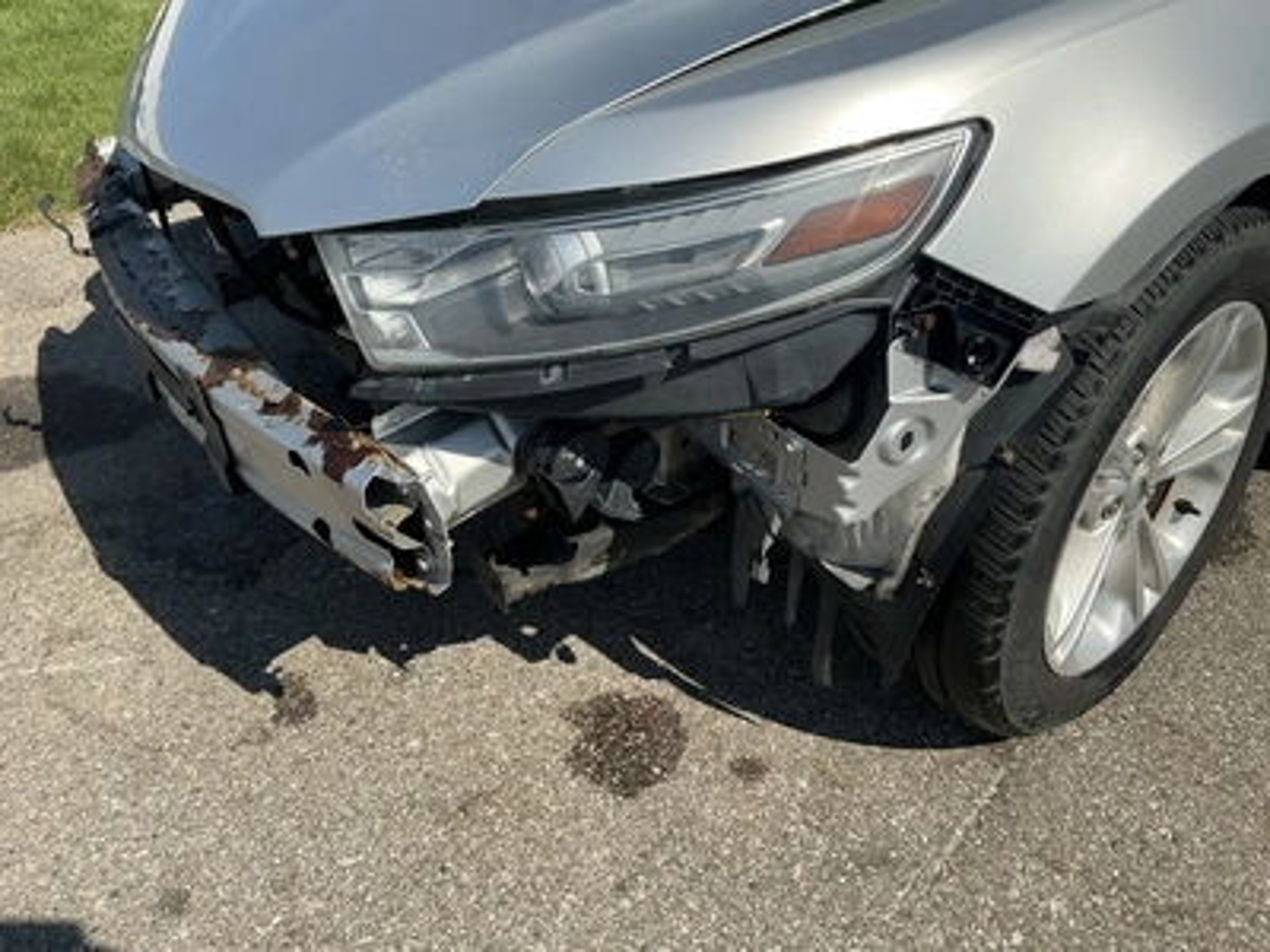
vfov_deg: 49.7
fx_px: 1027
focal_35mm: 28
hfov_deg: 63.4
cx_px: 635
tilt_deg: -35.4
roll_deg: +0.6
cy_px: 476
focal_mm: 3
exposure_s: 1/1984
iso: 25
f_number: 1.8
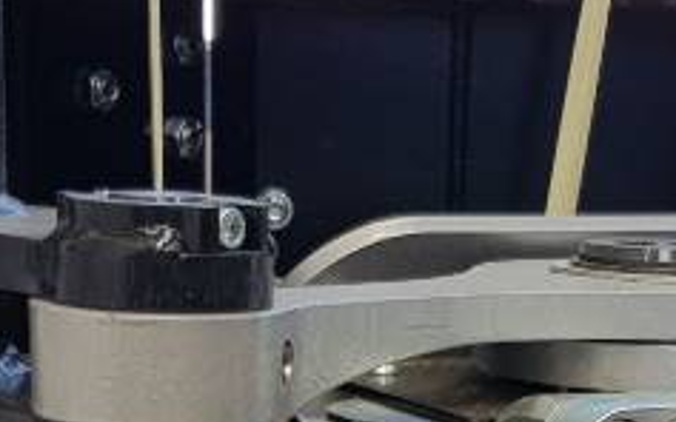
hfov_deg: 17.3
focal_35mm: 119
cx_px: 568
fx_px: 2192
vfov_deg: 10.4
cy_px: 764
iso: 40
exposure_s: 1/447
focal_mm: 4.2
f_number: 1.7
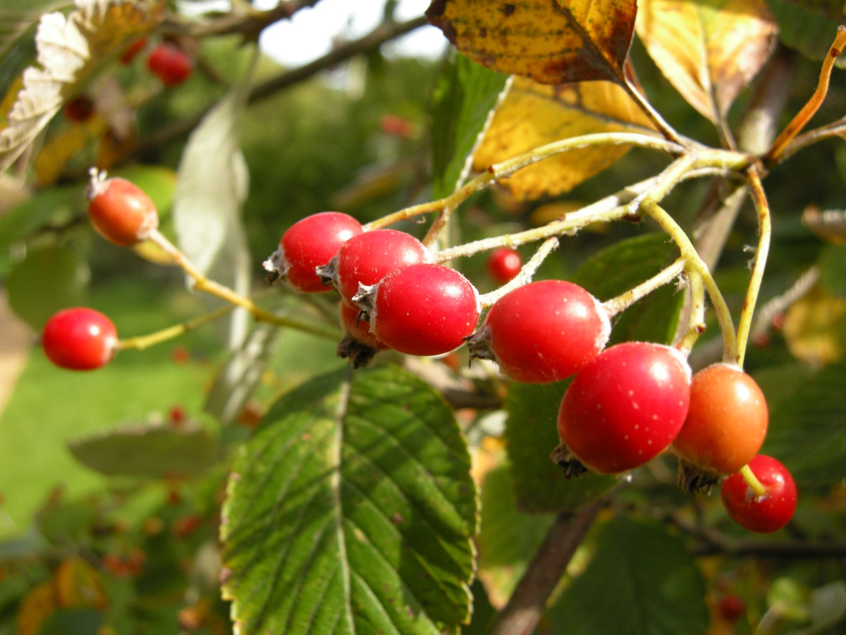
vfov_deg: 39.7
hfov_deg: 51.4
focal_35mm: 36
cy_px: 311
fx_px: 880
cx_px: 429
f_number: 3.8
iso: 64
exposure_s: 1/128
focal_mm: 7.5
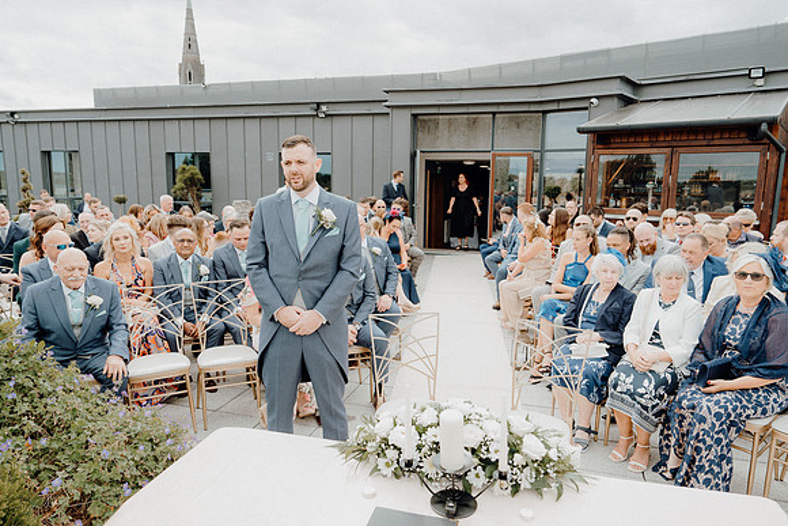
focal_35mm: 24
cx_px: 394
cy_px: 263
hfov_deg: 73.7
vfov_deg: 53.2
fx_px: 525
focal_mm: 24
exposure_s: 1/500
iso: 125
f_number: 3.5
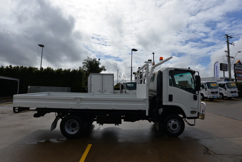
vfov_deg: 59.5
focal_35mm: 21
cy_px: 81
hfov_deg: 81.2
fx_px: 141
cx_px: 121
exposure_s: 1/400
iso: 100
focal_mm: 21
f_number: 10
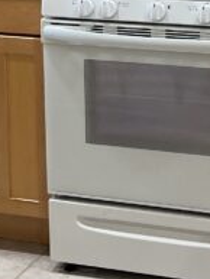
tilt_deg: -6.4
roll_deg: +0.8
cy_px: -80
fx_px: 1115
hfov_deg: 10.7
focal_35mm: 138
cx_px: 177
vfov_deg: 13.8
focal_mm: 5.7
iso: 125
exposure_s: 1/120
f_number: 1.5
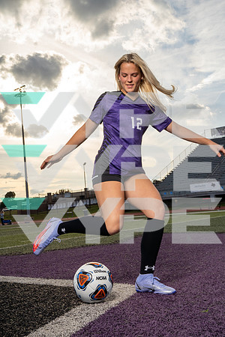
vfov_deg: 44.5
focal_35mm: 44
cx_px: 112
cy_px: 168
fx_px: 412
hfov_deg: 30.5
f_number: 13
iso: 250
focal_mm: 44
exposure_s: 1/250
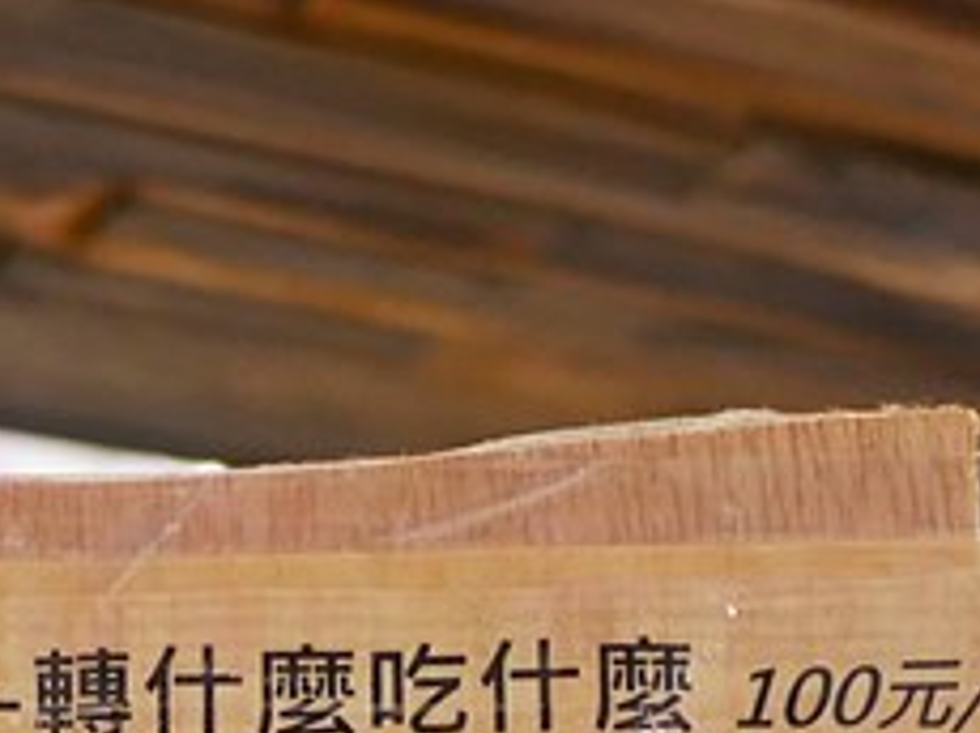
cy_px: 1494
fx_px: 3450
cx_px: -17
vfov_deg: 11.0
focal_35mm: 122
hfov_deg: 15.8
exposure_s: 1/60
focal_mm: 14
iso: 800
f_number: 2.5
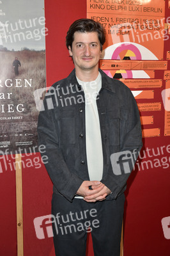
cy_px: 128
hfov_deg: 30.5
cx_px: 85
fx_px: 312
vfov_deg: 44.5
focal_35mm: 44
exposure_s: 1/250
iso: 2000
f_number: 6.3
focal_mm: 44
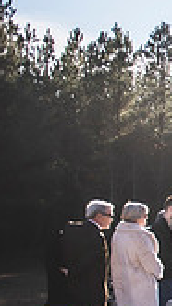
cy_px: 172
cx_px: 527
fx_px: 716
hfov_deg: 10.0
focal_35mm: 88
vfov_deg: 24.2
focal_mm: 24
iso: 100
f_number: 2.8
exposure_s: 1/1600
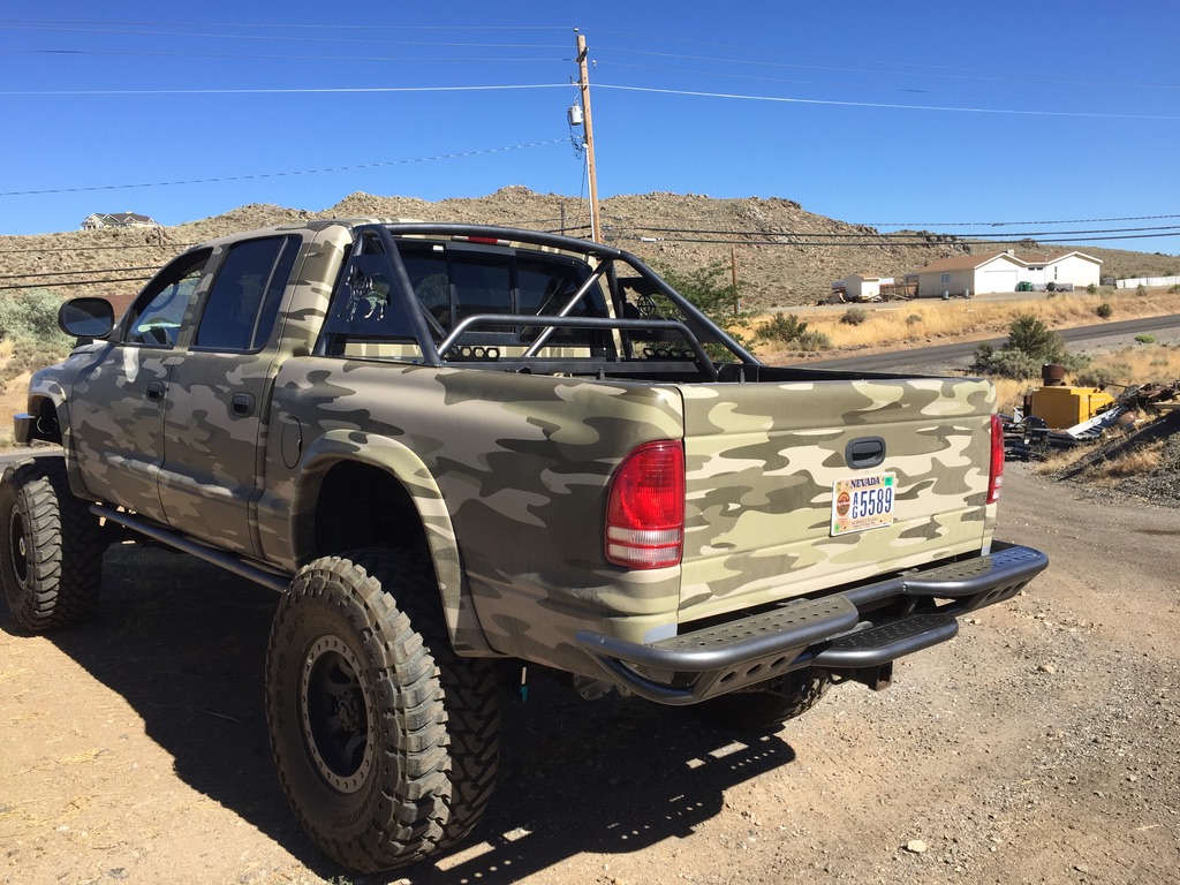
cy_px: 442
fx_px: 989
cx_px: 590
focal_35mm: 29
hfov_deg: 61.7
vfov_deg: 48.2
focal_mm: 4.15
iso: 32
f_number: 2.2
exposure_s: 1/1464
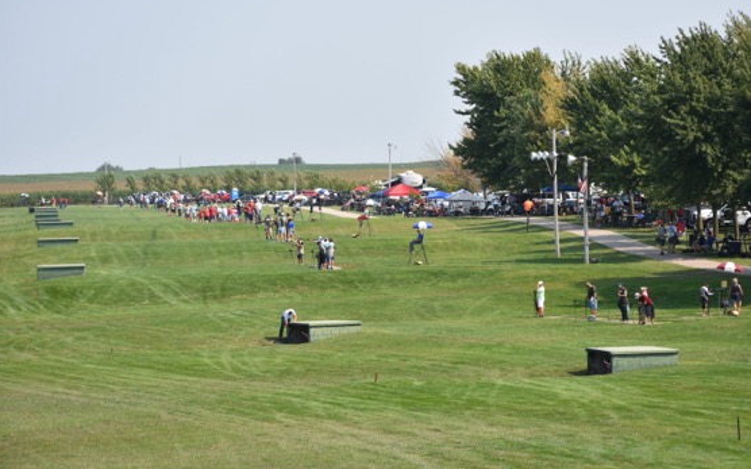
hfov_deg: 12.7
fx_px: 3376
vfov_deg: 7.9
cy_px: 209
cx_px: 400
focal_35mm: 165
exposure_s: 1/250
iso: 100
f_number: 9
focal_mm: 100
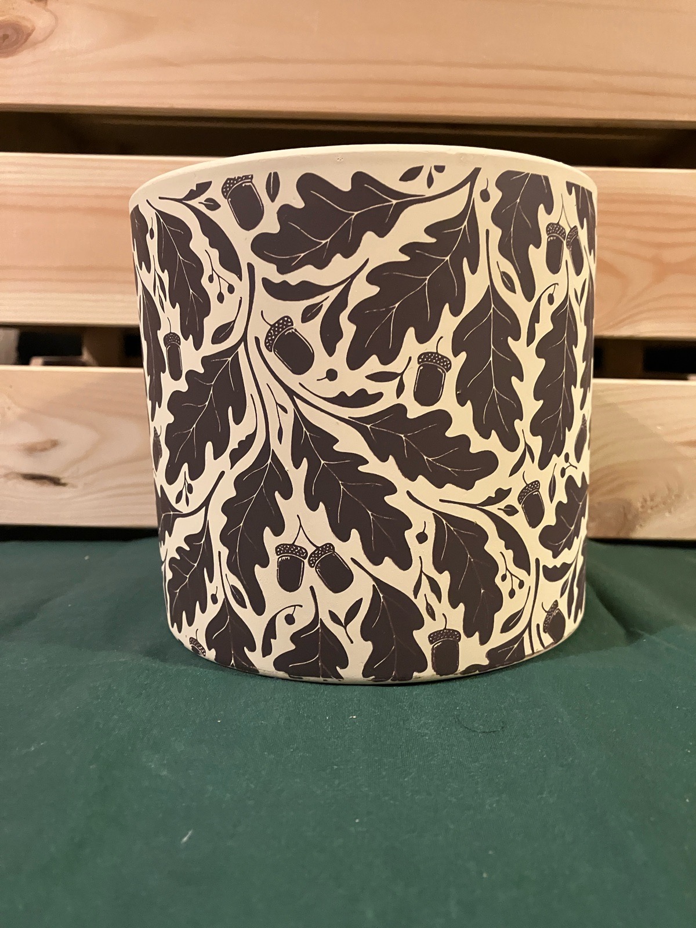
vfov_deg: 63.4
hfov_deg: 49.7
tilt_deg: -6.3
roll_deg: -1.8
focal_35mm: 28
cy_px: 464
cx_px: 348
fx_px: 751
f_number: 1.8
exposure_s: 1/25
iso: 500
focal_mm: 3.99
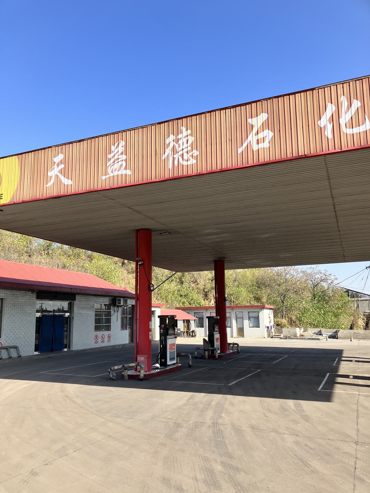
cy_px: 246
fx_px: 399
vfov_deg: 63.4
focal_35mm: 28
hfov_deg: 49.7
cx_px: 185
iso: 32
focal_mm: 3.99
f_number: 1.8
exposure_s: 1/979
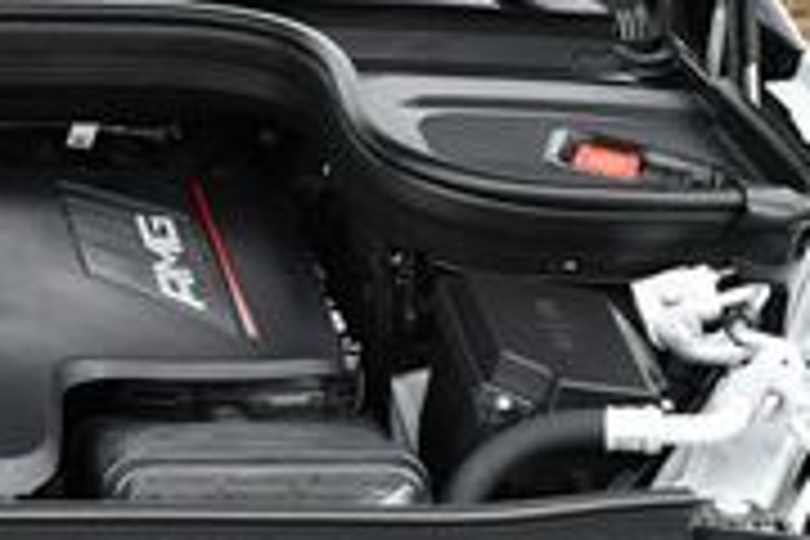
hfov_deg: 15.4
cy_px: 634
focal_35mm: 128
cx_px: -184
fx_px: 2880
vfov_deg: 10.5
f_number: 5.6
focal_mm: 18
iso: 220
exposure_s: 1/250
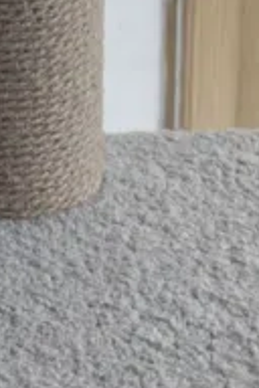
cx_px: 158
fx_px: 2687
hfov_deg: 5.5
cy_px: 394
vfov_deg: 8.2
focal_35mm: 249
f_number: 3.4
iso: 800
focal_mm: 18.6
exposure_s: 1/50
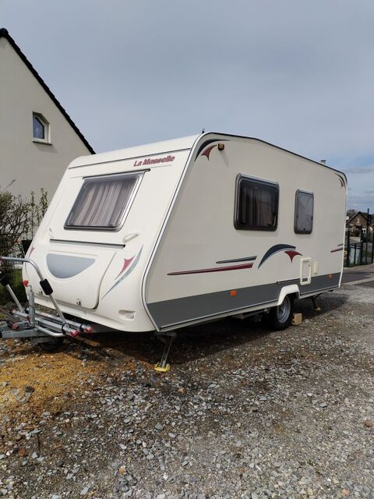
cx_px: 187
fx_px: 418
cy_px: 250
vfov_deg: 61.7
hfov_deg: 48.2
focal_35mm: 29
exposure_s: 1/3574
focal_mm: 4.75
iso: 100
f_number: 1.8
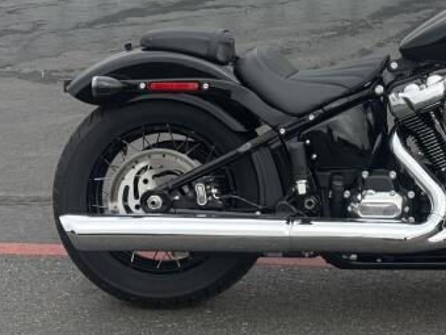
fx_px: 1456
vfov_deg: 13.1
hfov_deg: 17.0
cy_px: 75
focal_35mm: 113
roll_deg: +0.1
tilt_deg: -11.5
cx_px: 446
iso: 64
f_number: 1.78
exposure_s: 1/2088
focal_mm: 6.76
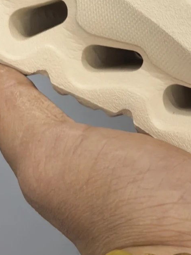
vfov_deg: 7.6
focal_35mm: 259
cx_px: 301
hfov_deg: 5.7
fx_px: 1907
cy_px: 0
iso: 200
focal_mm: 5.75
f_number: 2
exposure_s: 1/50
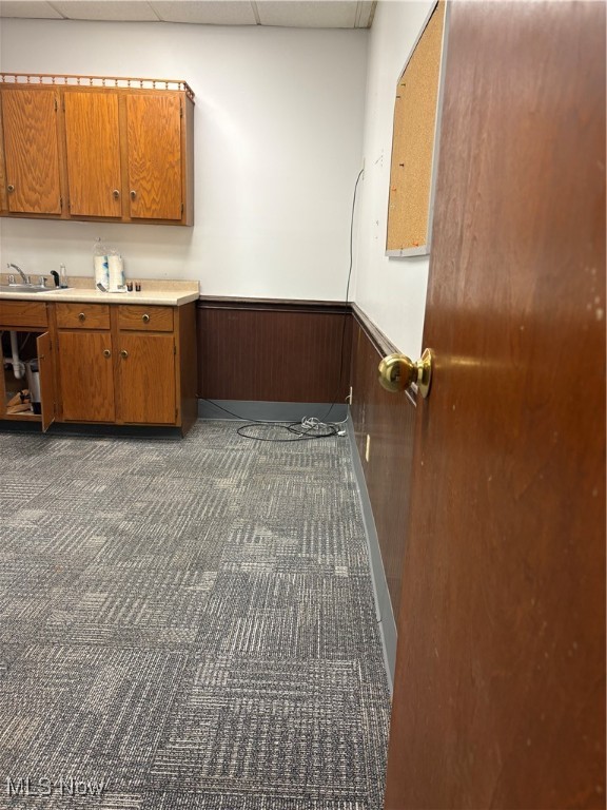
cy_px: 405
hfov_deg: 53.1
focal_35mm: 26
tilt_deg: -14.4
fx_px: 608
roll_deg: -2.2
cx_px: 304
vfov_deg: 67.3
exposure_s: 1/60
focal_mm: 5.96
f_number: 1.6
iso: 80
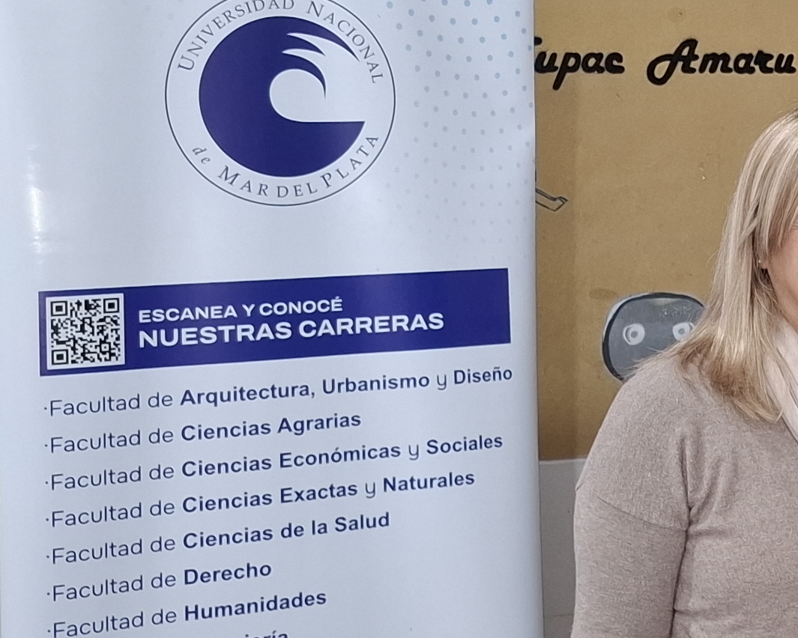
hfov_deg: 20.8
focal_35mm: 86
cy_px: 146
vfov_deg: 17.7
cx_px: 940
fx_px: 2031
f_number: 1.8
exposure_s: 1/33
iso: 50
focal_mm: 5.54
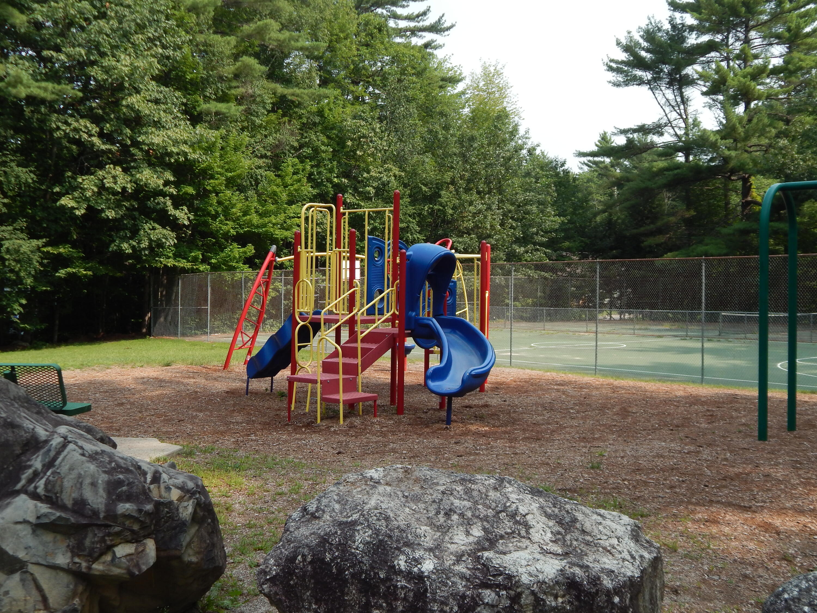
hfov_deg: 49.0
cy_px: 306
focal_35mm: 38
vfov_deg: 37.7
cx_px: 408
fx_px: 897
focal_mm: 6.8
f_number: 3.4
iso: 125
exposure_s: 1/640
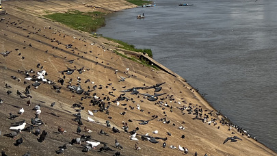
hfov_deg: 22.5
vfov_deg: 14.2
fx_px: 617
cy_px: 1
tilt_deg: -1.2
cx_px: 367
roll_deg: +1.7
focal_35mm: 84
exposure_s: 1/6211
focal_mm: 5.7
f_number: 1.5
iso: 50
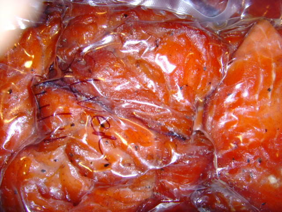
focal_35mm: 39
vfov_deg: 36.8
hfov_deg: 47.9
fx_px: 318
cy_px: 106
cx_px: 141
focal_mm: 6.6
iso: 200
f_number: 3.5
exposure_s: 1/45
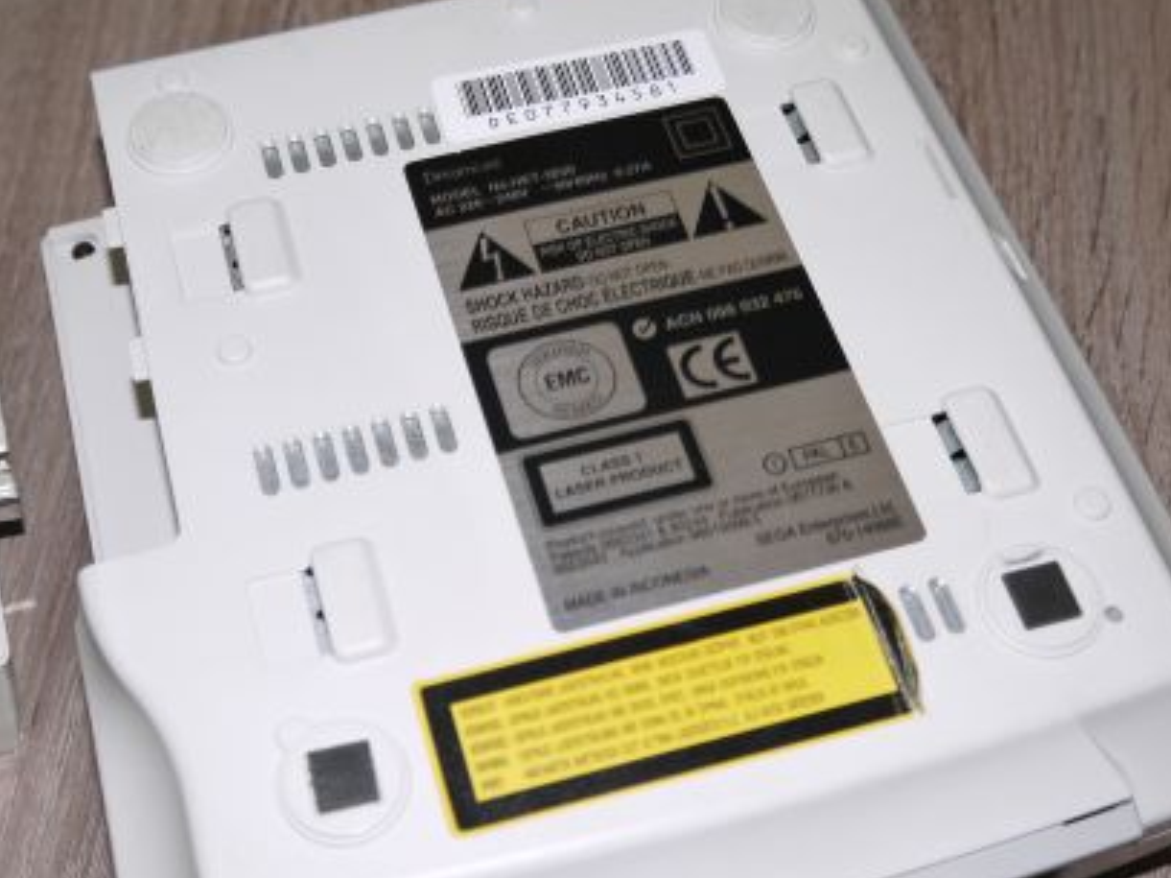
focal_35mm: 44
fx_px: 1488
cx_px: 498
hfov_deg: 42.8
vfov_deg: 32.7
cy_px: 564
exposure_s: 1/8
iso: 160
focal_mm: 14
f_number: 3.5
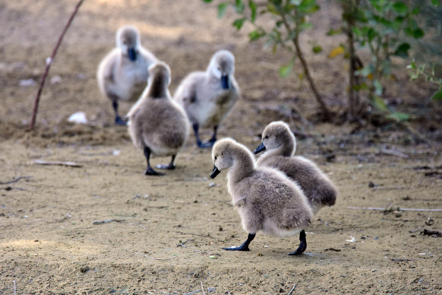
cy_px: 148
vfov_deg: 1.8
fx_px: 9207
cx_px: 221
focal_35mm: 750
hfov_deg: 2.8
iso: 800
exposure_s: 1/800
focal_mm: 500
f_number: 6.3
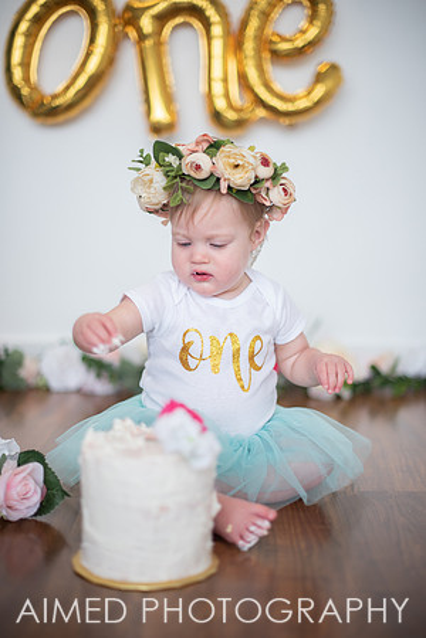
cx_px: 213
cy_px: 319
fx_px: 887
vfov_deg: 39.6
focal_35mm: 50
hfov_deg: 27.0
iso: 200
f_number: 1.4
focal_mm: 50
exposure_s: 1/320
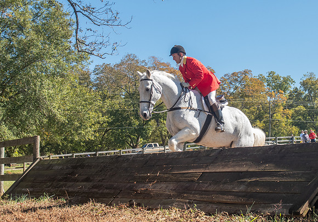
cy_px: 102
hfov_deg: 31.3
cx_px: 211
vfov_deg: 22.2
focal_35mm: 63
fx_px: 564
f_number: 4
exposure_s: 1/320
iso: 400
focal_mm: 32
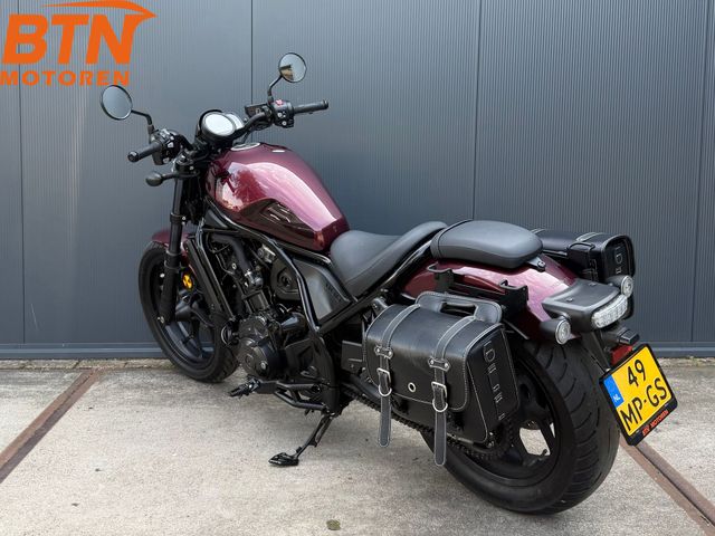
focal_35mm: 24
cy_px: 268
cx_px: 358
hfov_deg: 71.6
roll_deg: -0.8
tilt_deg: -4.9
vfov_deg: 56.8
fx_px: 496
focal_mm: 6.76
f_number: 1.78
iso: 64
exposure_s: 1/200
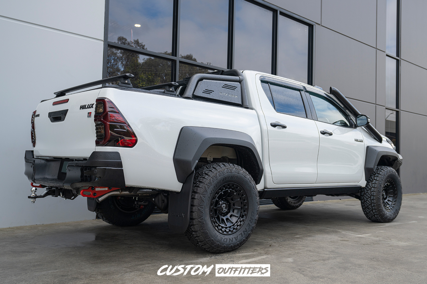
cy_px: 142
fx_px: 344
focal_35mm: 29
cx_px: 214
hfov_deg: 63.7
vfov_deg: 45.0
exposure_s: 1/160
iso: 100
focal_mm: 29
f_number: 4
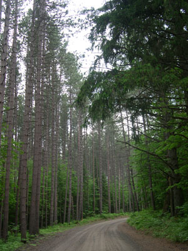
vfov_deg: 49.0
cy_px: 126
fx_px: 275
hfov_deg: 37.7
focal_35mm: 38
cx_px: 94
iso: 100
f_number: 2.8
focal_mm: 8
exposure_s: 1/154
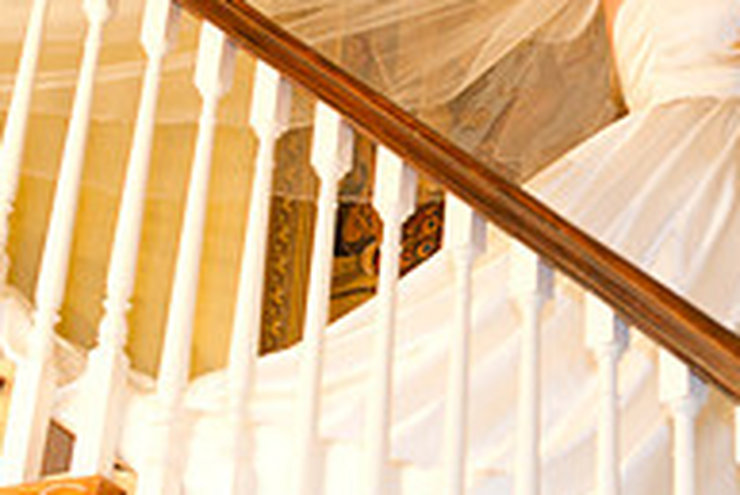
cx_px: 606
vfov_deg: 14.7
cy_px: 184
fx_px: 1913
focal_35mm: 93
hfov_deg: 21.6
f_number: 3.5
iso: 1250
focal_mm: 31
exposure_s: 1/60
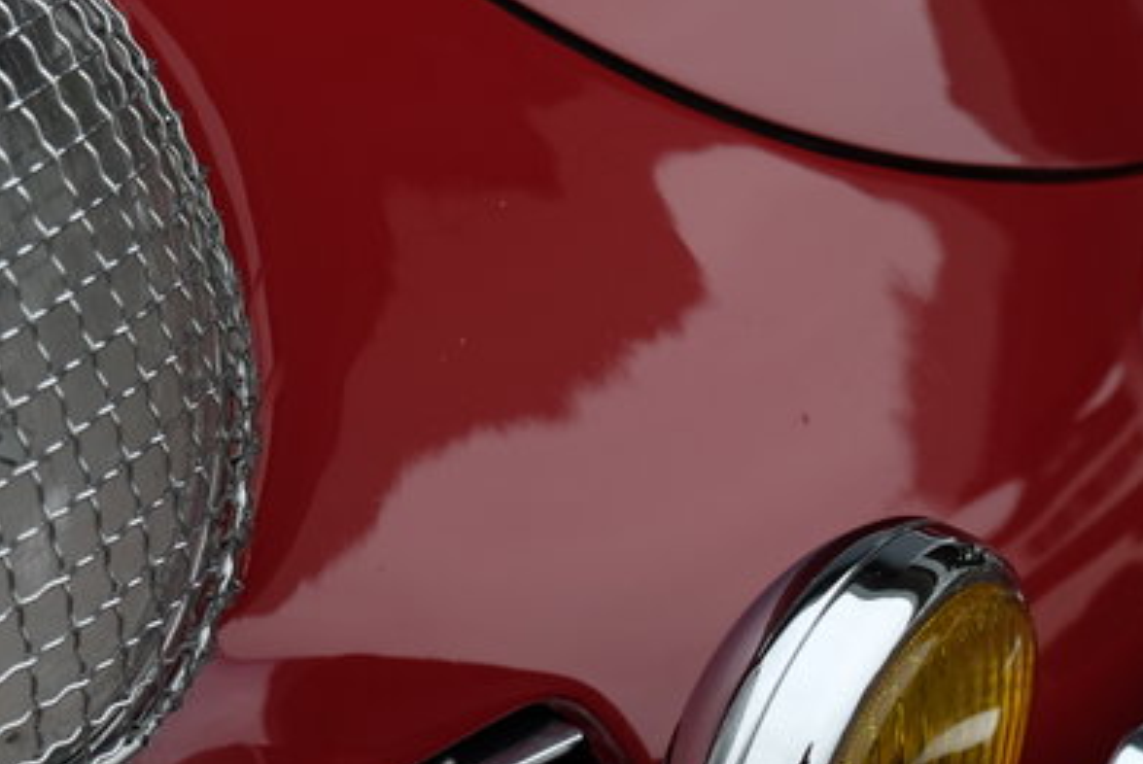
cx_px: 321
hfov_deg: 22.0
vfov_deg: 14.9
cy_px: 525
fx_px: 2923
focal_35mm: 92
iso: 200
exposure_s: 1/150
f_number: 4.5
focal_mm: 31.5
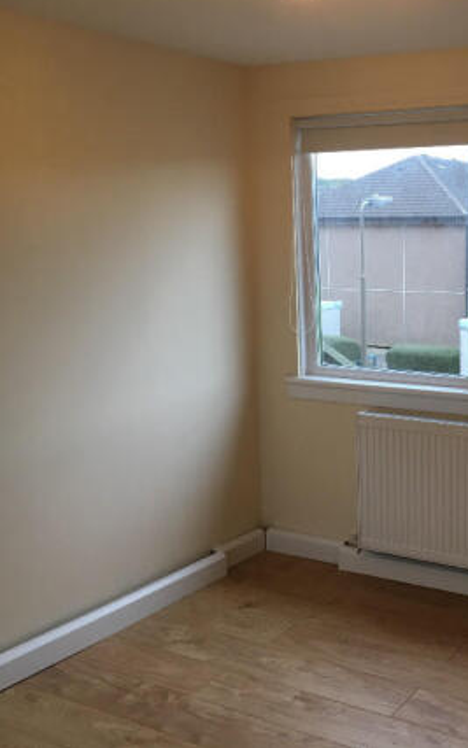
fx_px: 857
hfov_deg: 29.0
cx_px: 441
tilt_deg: -9.2
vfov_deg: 47.2
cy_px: 370
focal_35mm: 42
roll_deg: -0.4
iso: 25
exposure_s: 1/33
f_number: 2.2
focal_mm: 4.15
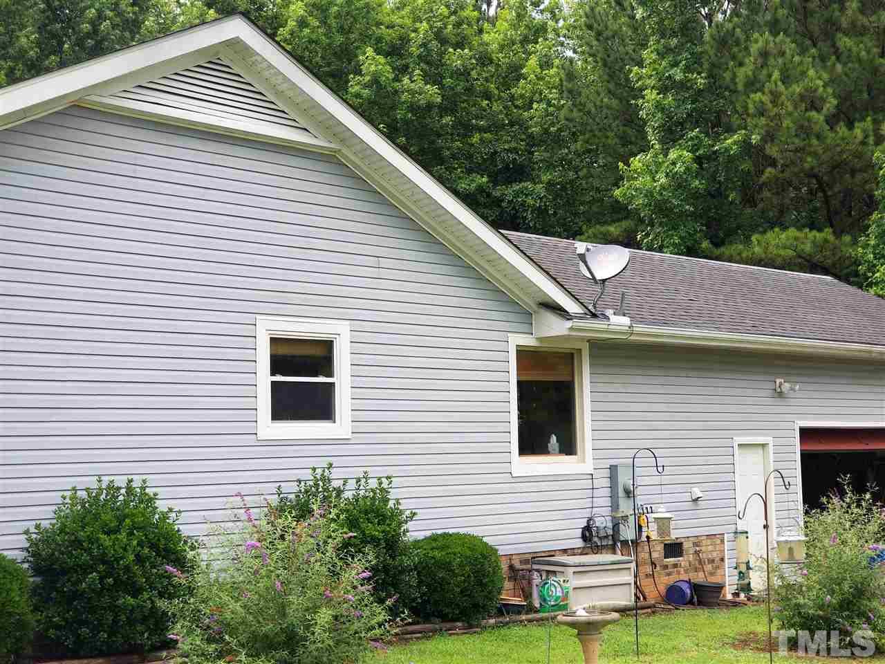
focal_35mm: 52
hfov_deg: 36.8
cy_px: 332
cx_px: 442
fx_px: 1329
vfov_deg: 28.0
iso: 25
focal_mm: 6
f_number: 2.4
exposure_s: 1/239
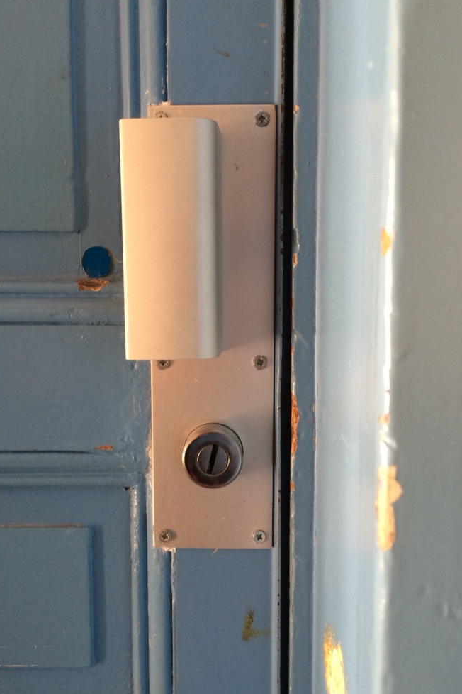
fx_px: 654
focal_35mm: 34
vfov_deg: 55.8
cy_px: 347
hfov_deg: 38.9
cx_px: 219
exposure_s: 1/30
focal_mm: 4.12
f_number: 2.2
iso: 100
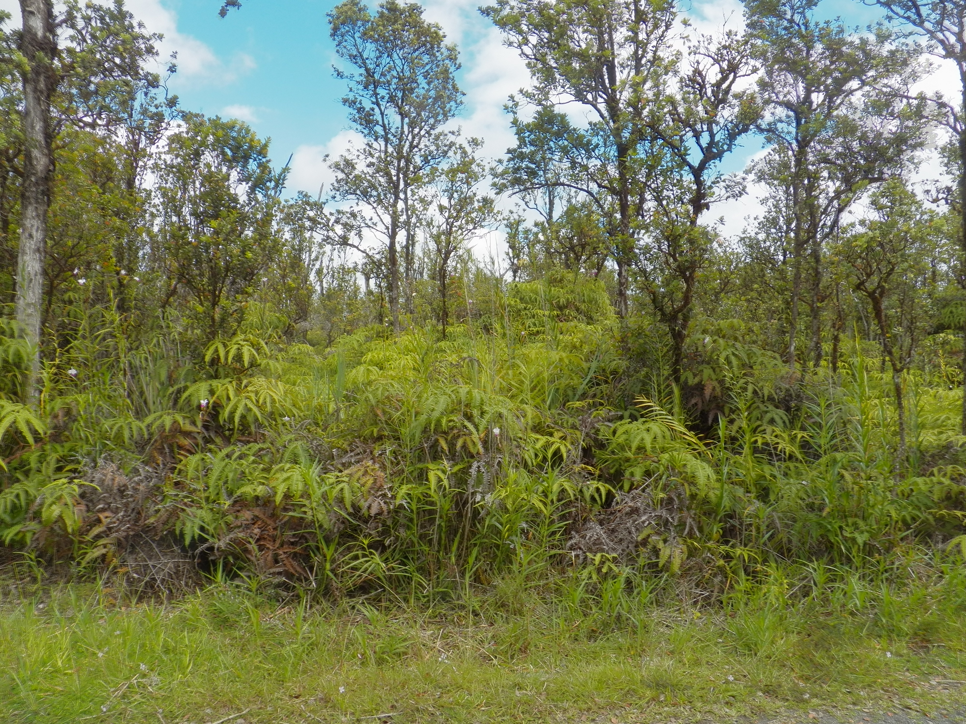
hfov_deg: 63.4
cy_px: 362
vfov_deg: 49.7
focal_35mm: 28
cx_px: 483
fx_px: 781
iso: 125
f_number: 5
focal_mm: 4.9
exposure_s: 1/1000
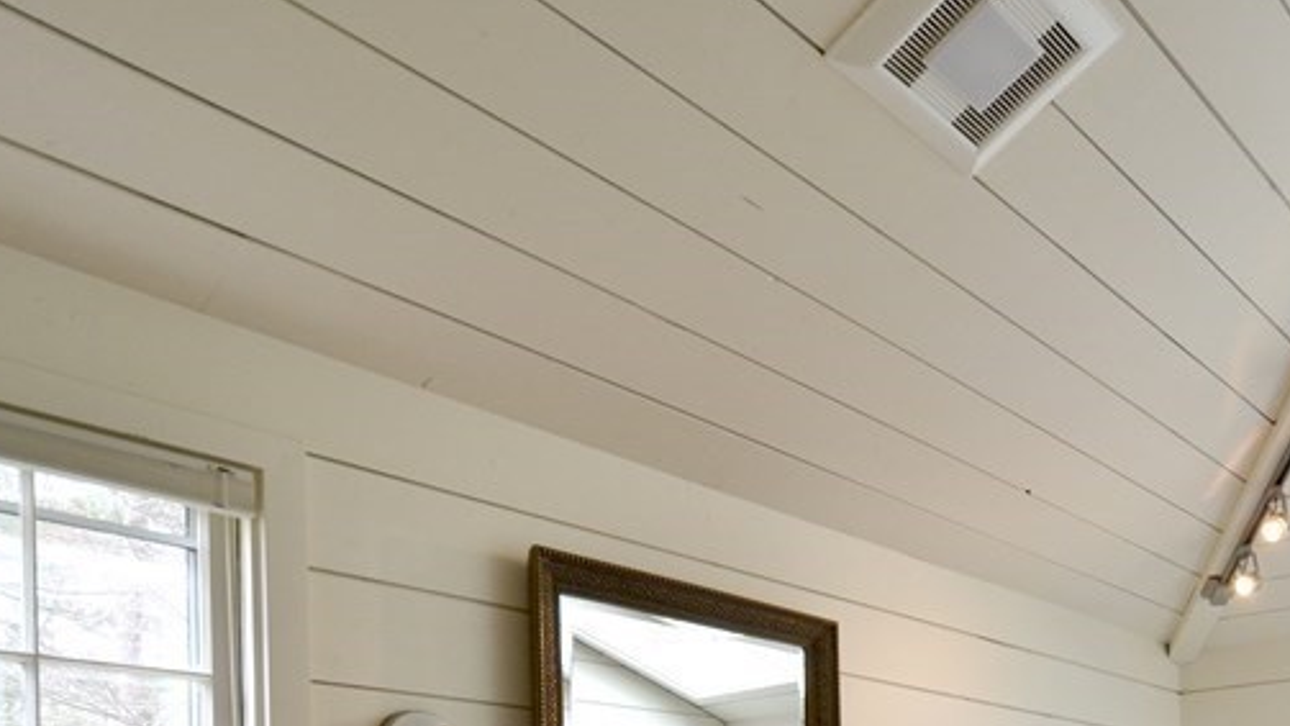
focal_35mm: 32
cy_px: 863
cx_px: 1154
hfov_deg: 53.6
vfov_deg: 31.1
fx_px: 1095
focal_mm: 10
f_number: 5.6
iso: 280
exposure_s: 1/60
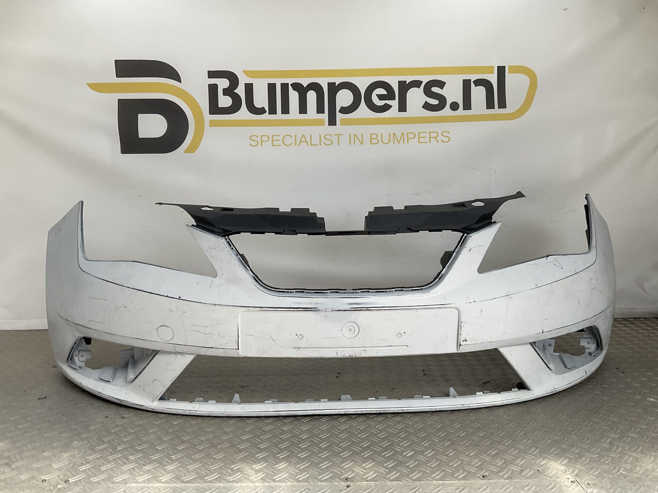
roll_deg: -0.5
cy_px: 246
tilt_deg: -8.8
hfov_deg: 61.7
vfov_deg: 48.2
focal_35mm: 29
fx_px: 551
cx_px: 329
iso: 16
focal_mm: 3
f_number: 1.8
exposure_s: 1/486
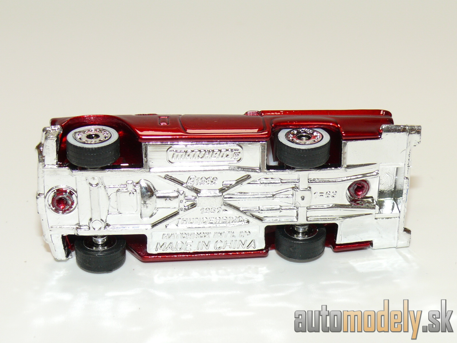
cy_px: 172
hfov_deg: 24.1
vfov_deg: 18.2
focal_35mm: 81
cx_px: 228
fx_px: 1069
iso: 100
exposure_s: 1/30
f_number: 4
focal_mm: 11.9
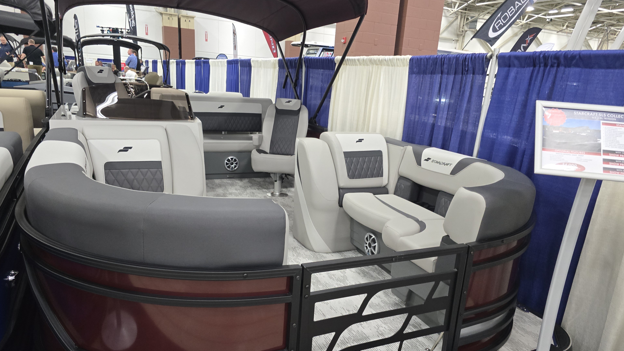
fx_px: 430
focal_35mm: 26
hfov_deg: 71.9
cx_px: 307
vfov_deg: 44.1
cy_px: 216
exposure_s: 1/120
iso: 500
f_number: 1.7
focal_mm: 6.3
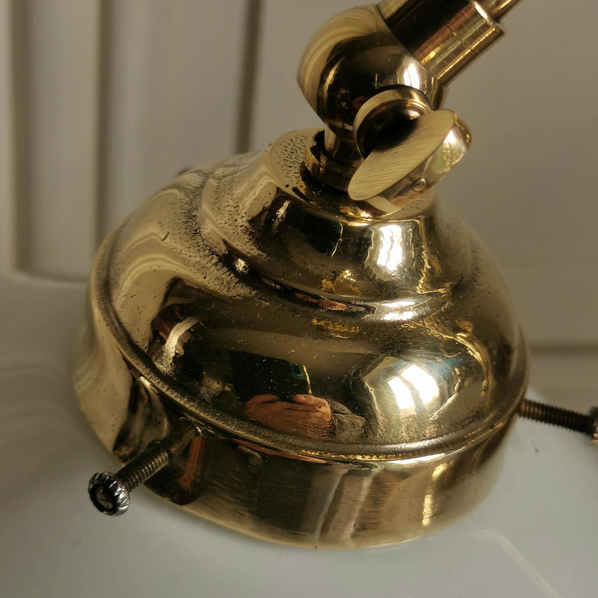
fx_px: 1309
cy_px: 258
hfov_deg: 25.7
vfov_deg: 25.7
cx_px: 298
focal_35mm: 67
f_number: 1.8
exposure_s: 1/217
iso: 50
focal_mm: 5.58
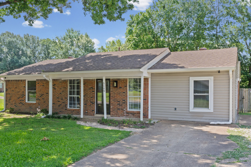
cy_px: 84
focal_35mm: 37
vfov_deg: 35.9
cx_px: 120
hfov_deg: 51.9
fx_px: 258
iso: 800
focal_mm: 33
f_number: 9.5
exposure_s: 1/125
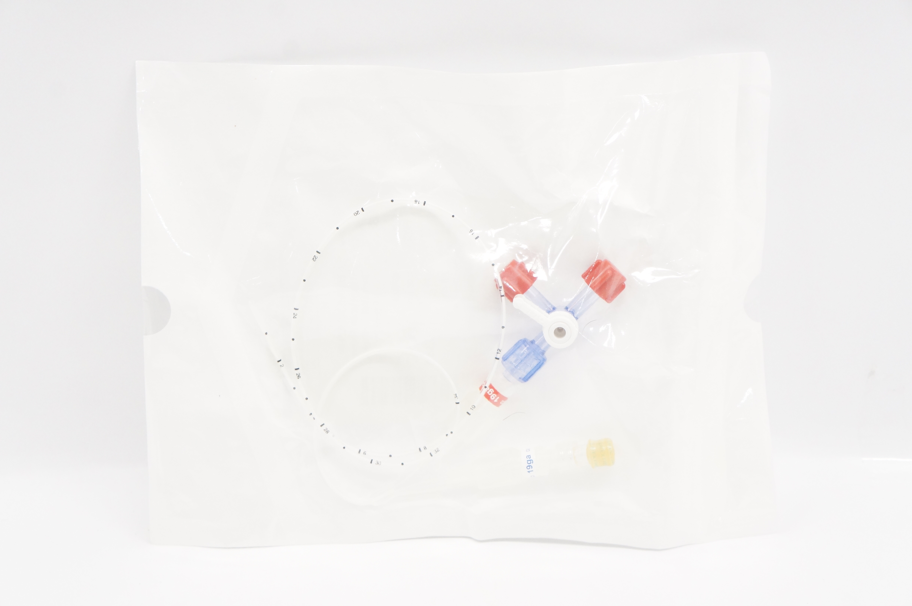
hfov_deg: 38.9
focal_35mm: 51
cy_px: 303
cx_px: 456
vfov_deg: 26.4
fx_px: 1291
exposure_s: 1/250
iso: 3200
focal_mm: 34
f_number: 8
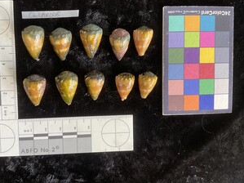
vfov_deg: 41.6
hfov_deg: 53.7
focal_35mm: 34
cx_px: 103
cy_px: 76
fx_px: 240
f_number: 1.8
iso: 50
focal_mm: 3
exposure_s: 1/60
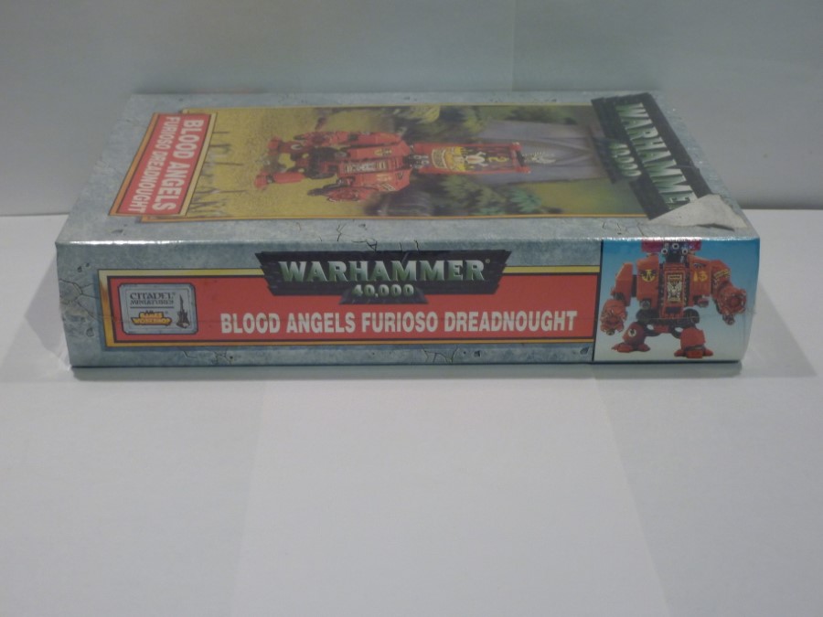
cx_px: 412
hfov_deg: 36.8
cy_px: 308
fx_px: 1236
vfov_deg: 28.0
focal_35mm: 52
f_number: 3.8
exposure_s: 1/40
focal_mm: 8.5
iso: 200
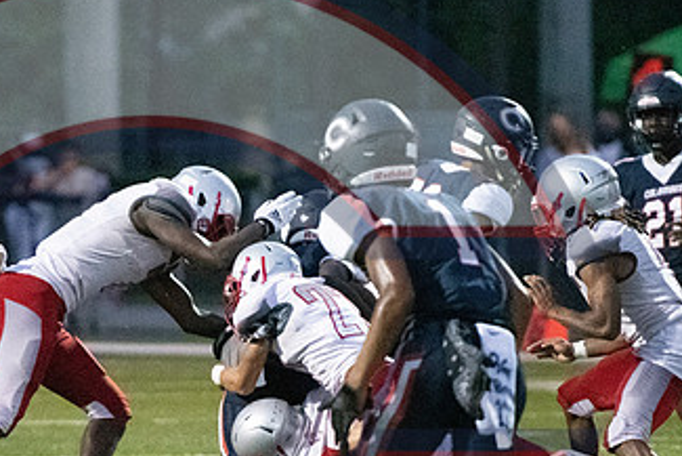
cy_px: 344
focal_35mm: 536
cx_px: 141
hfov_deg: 3.8
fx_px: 10158
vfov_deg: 2.6
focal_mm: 200
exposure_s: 1/2500
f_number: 2.8
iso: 32000
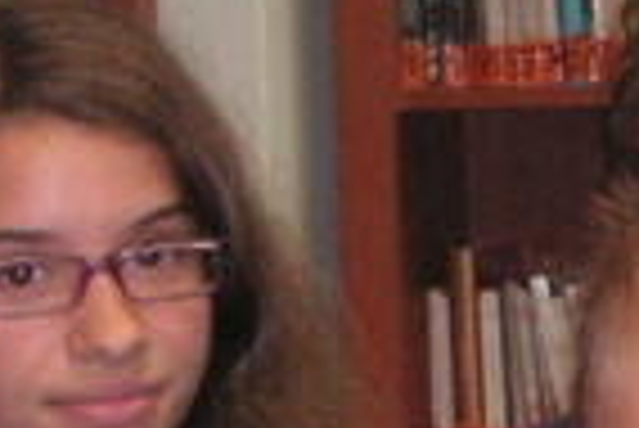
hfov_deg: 9.1
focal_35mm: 223
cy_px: 568
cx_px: 734
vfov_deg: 6.1
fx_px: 3962
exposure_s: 1/45
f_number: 3.3
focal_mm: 6.3
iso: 160
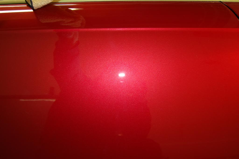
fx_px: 229
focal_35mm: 34
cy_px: 80
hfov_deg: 55.1
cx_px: 120
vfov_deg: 38.3
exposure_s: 1/60
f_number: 3.8
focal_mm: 23
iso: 400
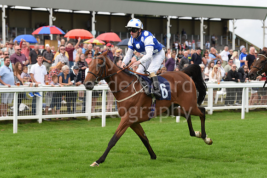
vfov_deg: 10.2
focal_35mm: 135
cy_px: 89
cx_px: 134
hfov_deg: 15.2
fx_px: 1001
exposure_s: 1/2000
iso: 500
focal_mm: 135
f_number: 5.6
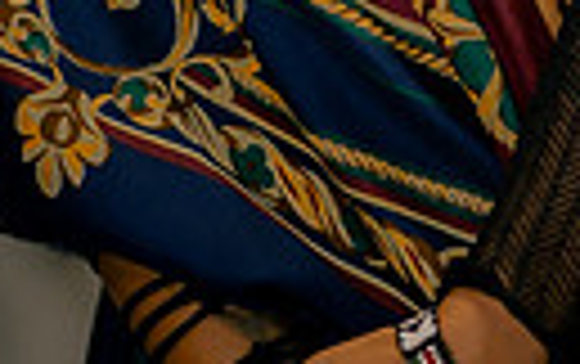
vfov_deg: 3.5
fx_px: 5888
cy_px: -553
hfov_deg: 5.6
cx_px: 558
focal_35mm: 372
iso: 280
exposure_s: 1/125
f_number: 1.4
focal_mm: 105
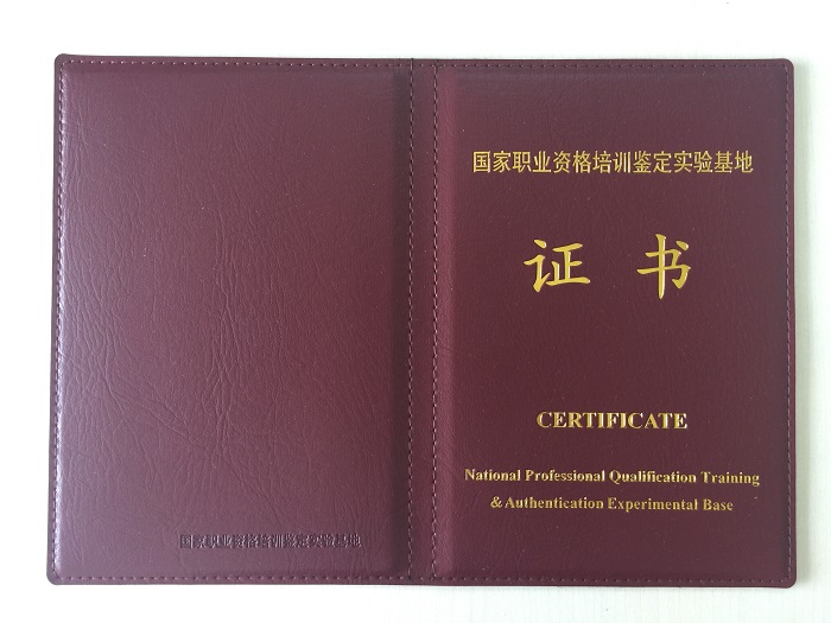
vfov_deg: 48.2
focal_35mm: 29
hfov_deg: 61.7
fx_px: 696
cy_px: 312
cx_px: 416
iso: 50
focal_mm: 4.15
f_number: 2.2
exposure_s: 1/17
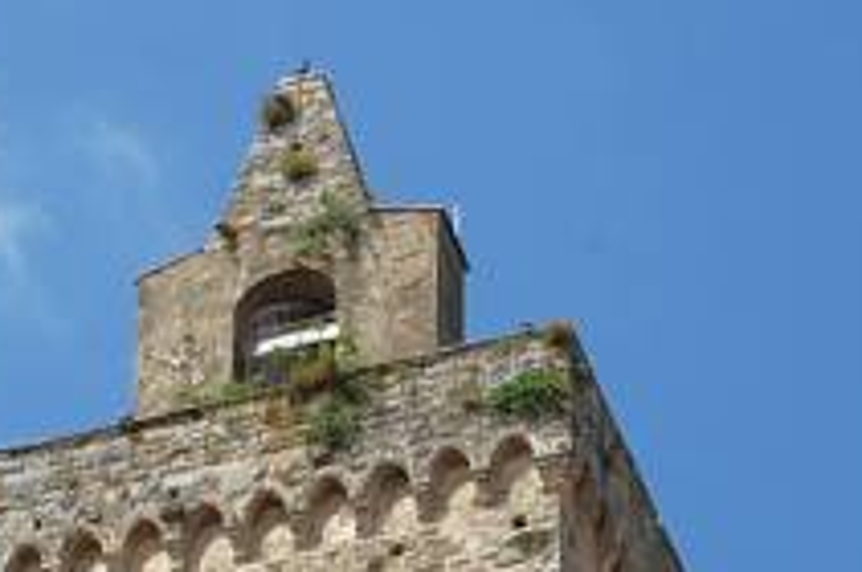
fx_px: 6182
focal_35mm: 259
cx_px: 310
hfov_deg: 8.0
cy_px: 494
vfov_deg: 5.3
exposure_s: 1/320
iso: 200
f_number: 10
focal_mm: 55
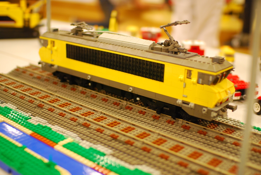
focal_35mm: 45
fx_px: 327
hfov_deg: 43.6
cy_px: 88
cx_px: 130
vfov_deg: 29.9
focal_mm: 30
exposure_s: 1/60
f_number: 1.4
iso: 360
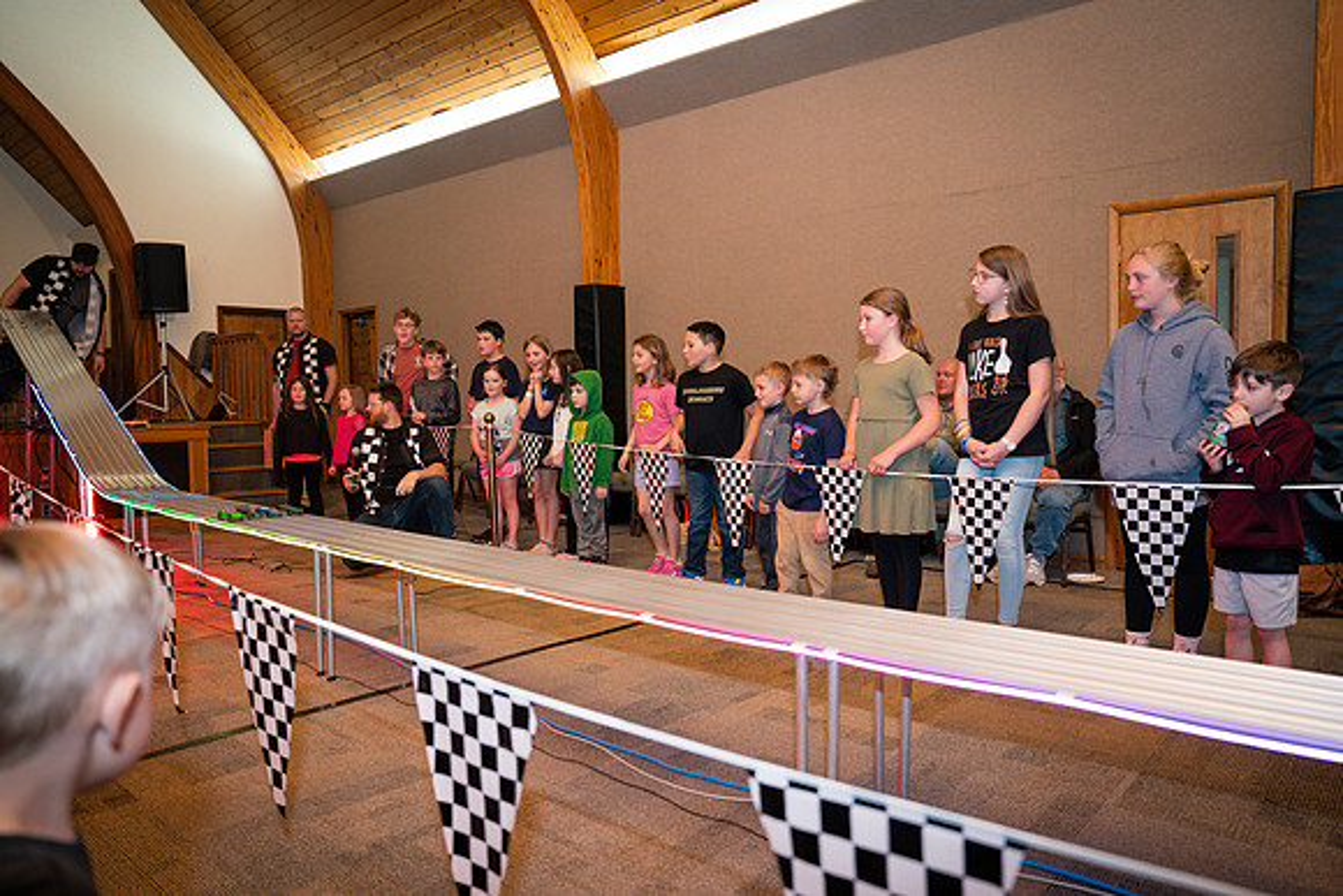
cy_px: 448
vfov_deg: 53.2
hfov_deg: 73.7
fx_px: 896
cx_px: 672
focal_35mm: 24
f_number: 3.2
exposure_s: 1/250
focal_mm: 24
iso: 800
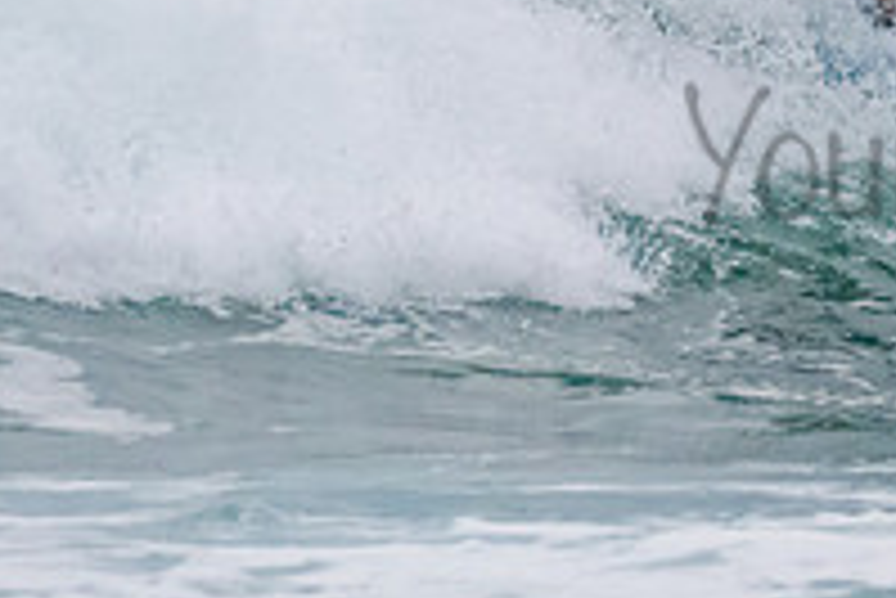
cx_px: 1008
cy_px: -68
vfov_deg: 0.8
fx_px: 44582
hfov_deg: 1.2
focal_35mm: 1790
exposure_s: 1/1250
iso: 3200
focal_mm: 500
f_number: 5.6
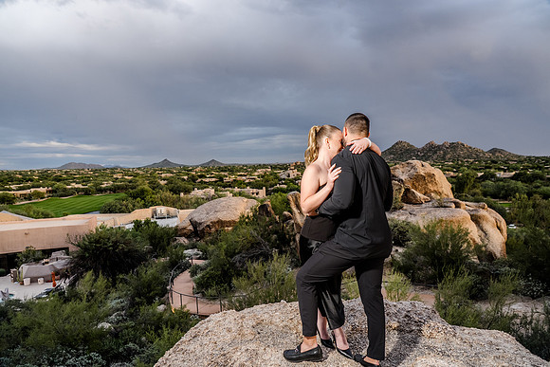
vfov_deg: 53.2
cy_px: 184
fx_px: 367
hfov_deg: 73.7
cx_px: 275
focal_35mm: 24
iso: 250
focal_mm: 24
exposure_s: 1/250
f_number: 5.6
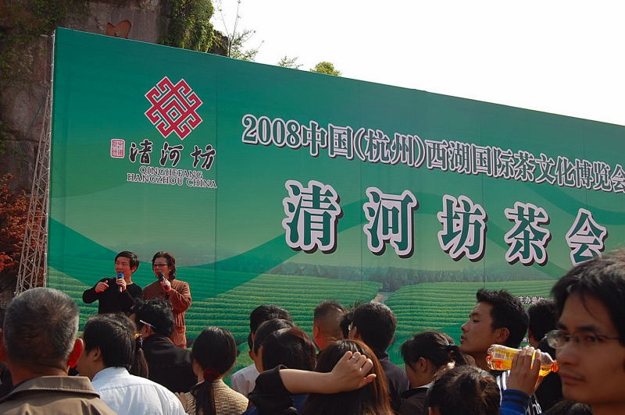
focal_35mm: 57
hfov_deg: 35.1
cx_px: 312
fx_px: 989
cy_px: 208
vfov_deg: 23.7
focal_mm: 38
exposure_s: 1/320
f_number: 9
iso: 200
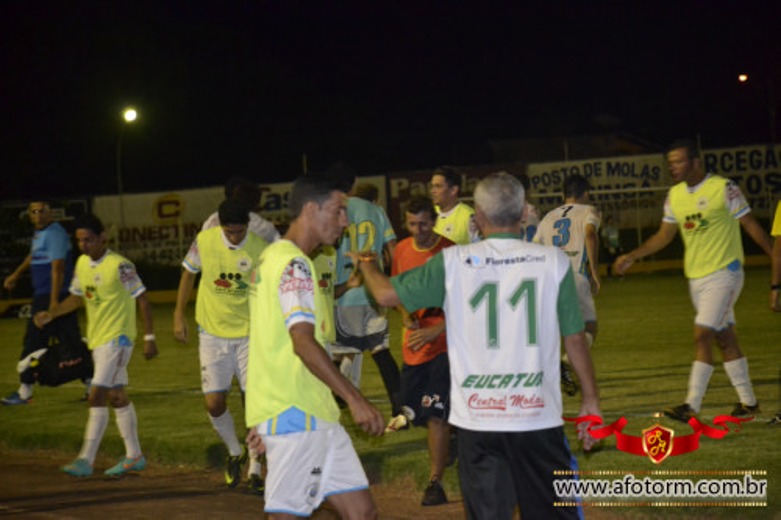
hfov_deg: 11.4
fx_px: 3903
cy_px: 260
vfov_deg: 7.6
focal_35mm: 180
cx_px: 390
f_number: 5.6
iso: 3200
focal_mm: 120
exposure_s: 1/60
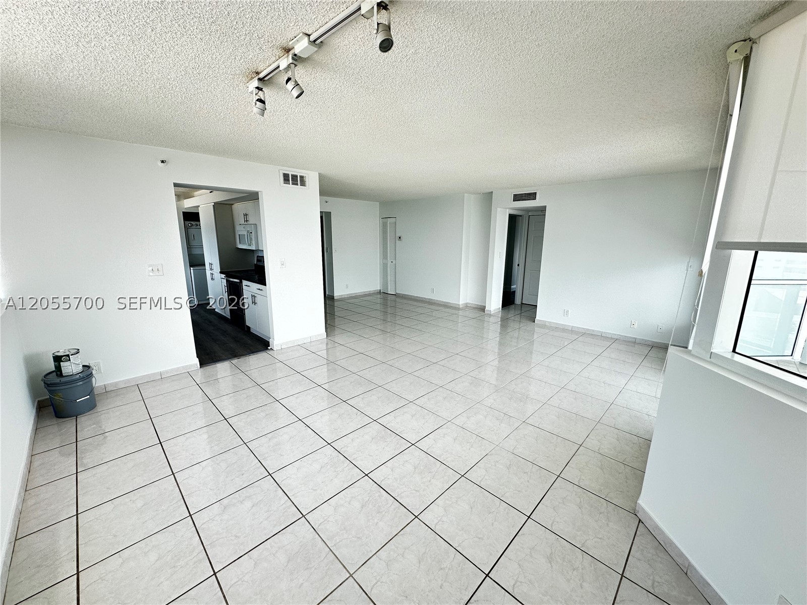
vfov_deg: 85.7
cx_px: 404
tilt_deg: -10.7
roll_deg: -0.4
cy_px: 302
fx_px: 326
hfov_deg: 102.1
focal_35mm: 14
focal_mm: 2.22
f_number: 2.2
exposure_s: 1/99
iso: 64
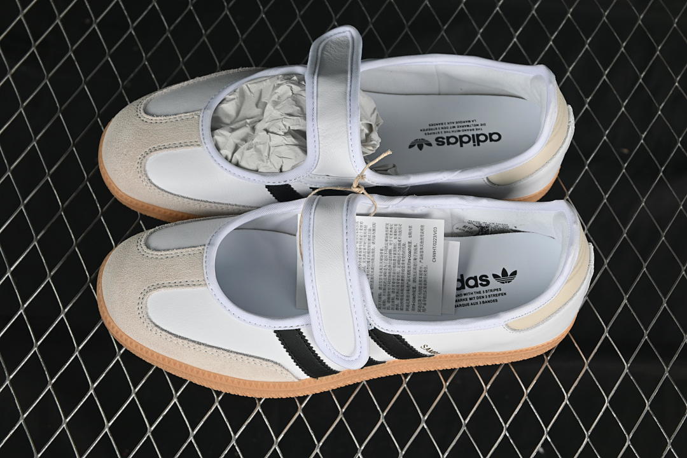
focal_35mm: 75
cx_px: 344
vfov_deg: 18.2
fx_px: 1431
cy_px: 229
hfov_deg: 27.0
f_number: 7.1
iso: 125
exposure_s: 1/80
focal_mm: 50
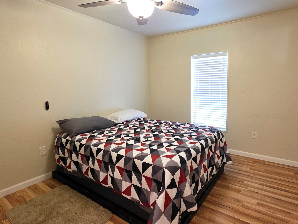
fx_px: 164
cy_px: 103
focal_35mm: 19
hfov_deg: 84.2
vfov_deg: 68.6
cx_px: 169
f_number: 1.9
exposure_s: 1/40
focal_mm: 2.2
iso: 800
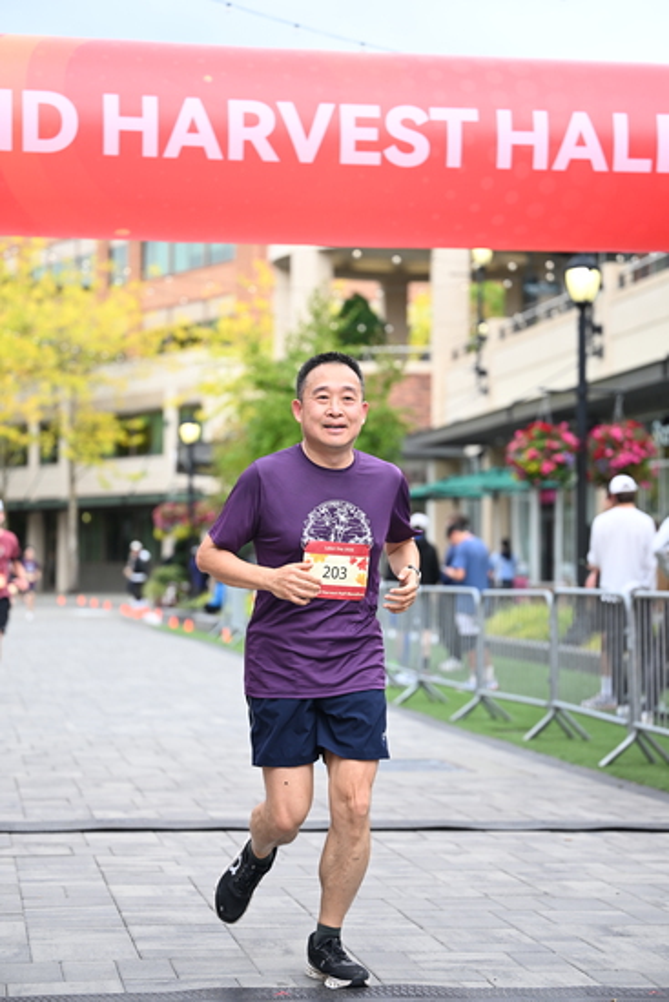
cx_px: 334
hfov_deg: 17.3
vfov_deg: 25.7
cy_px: 501
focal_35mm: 79
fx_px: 2201
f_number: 2.8
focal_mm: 79
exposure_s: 1/1250
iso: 640
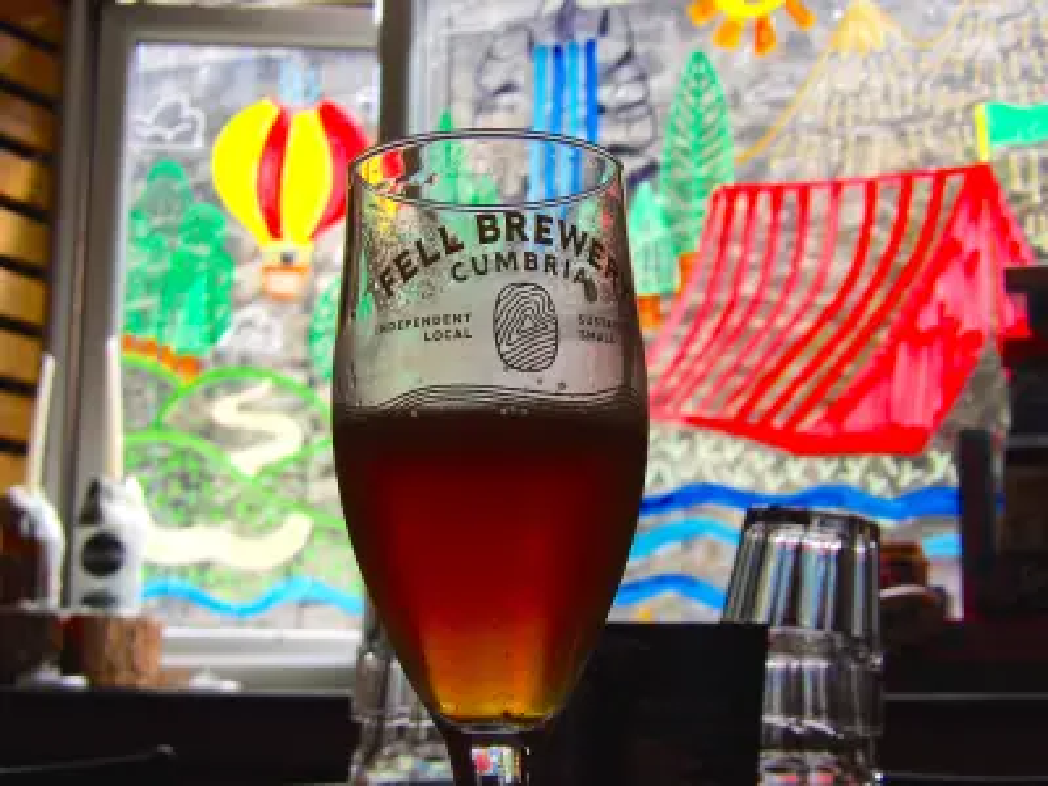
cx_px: 524
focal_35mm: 62
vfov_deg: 23.7
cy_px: 393
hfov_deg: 31.2
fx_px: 1877
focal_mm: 11.1
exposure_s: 1/85
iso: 100
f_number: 4
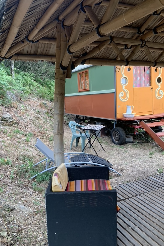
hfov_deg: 46.4
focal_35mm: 28
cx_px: 88
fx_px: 191
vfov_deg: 65.5
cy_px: 124
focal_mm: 4.25
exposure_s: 1/60
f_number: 1.8
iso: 160
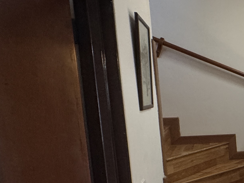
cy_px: 144
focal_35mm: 46
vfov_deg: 30.8
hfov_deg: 27.8
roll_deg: +0.0
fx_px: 324
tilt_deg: -7.5
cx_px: 366
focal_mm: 2.22
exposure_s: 1/60
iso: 400
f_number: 2.2
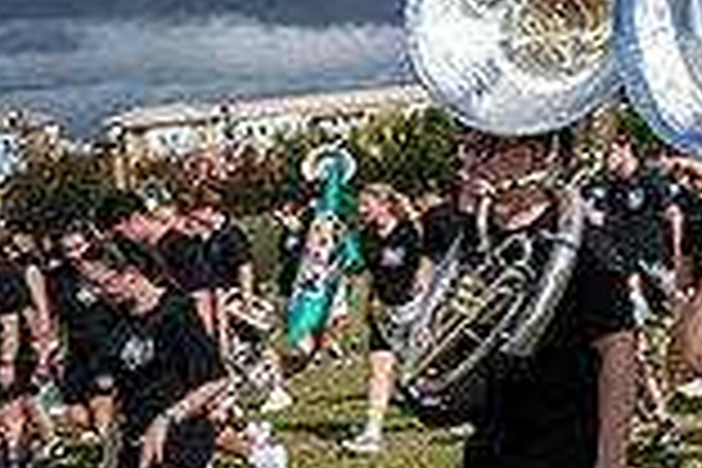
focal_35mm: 89
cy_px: 137
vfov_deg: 15.3
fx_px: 1735
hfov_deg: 18.4
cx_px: 1233
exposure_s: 1/1250
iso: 40
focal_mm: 24
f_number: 2.8
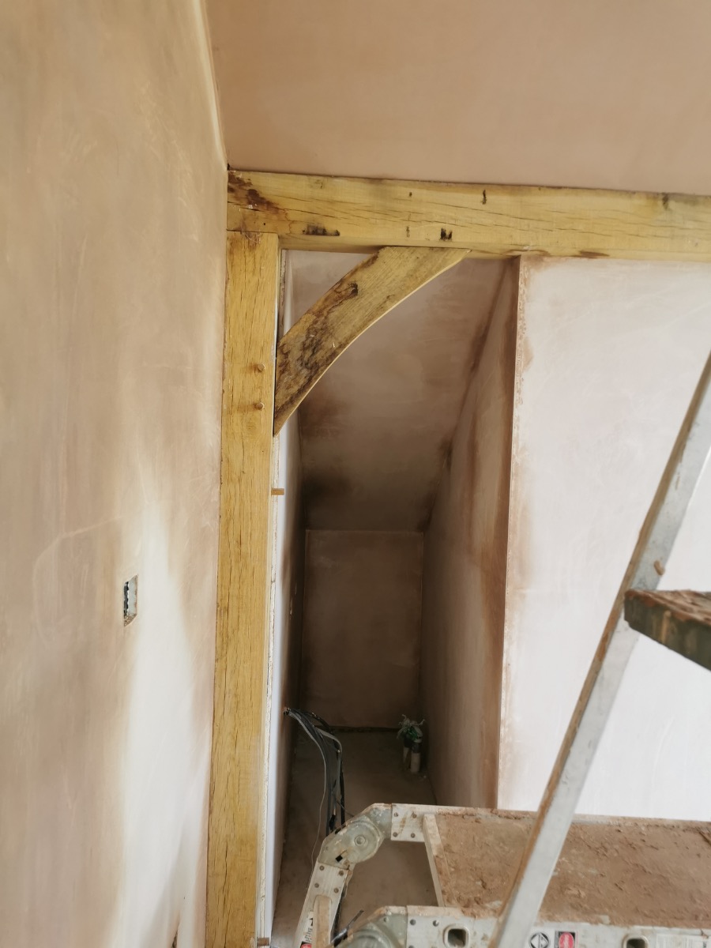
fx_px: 739
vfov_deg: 65.3
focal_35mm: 27
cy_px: 474
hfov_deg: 51.4
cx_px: 356
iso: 125
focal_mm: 5.58
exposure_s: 1/50
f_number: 1.8
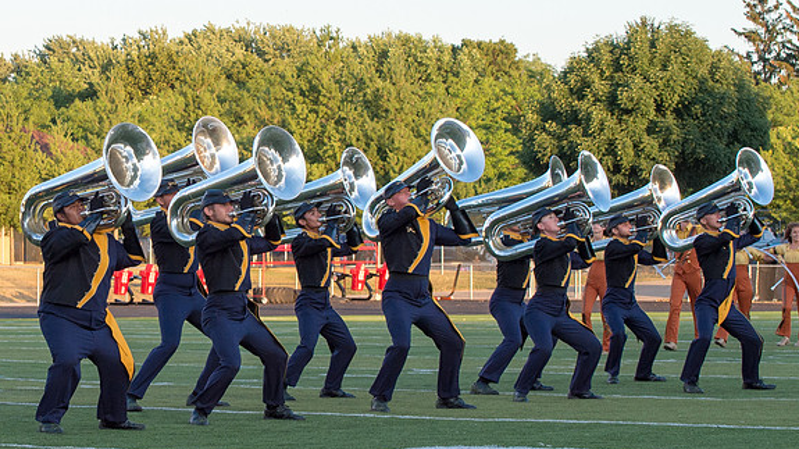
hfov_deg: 13.0
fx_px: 3473
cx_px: 118
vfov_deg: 7.4
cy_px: 183
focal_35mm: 164
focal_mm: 70
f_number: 9
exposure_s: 1/320
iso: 640
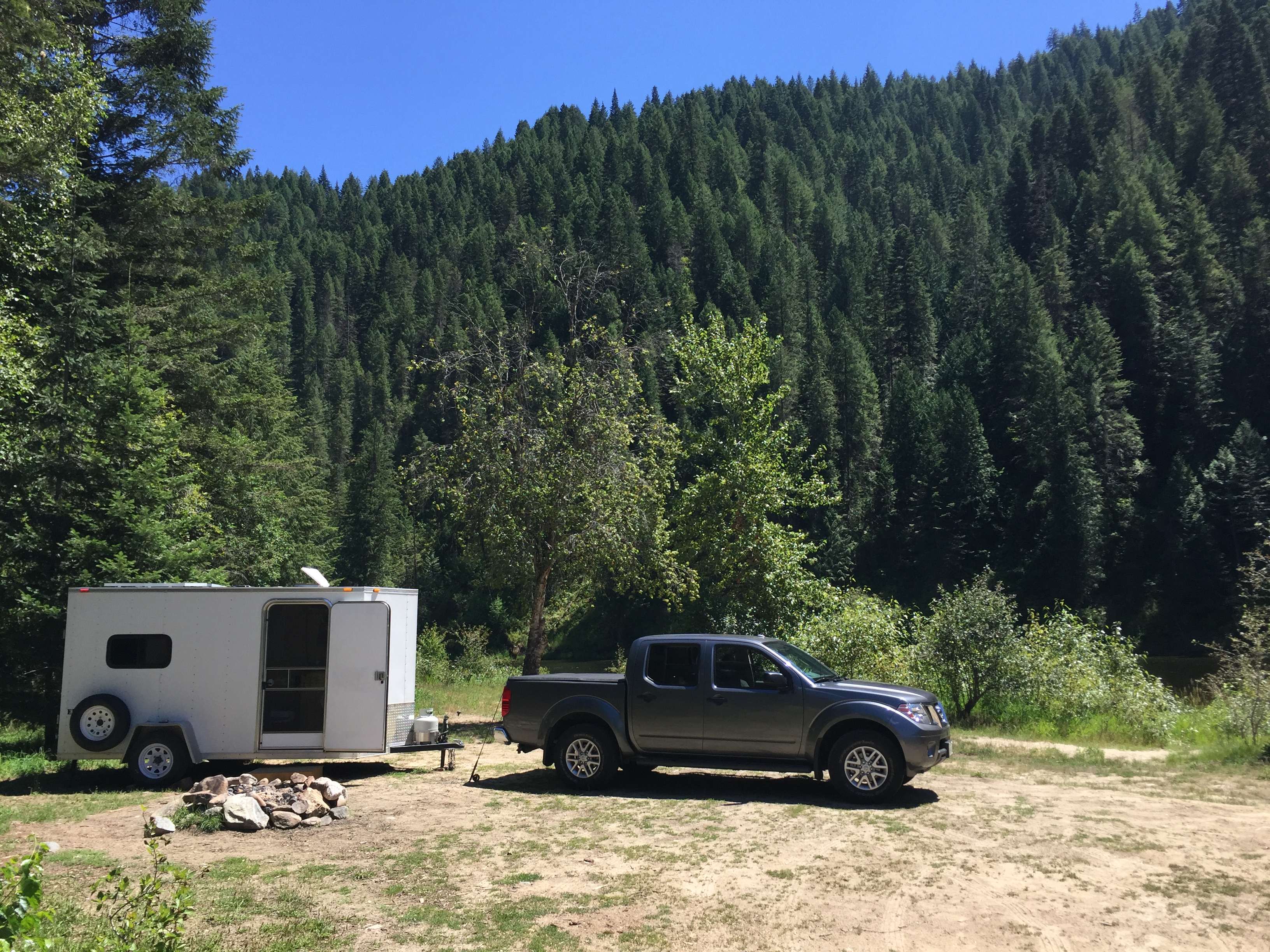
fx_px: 1064
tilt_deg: +7.5
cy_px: 476
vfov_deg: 48.2
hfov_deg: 61.7
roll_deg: +1.7
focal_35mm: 29
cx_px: 635
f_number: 2.2
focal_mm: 4.15
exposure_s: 1/1099
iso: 32
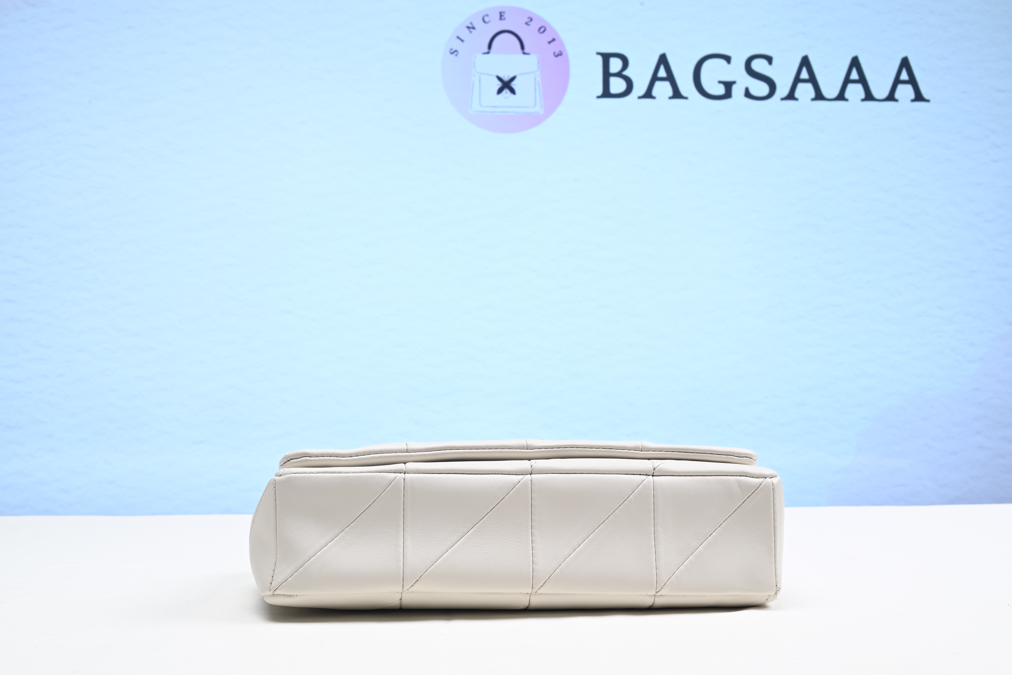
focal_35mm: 42
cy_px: 338
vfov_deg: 31.9
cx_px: 506
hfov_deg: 46.4
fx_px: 1181
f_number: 16
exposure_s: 1/2
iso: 100
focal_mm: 42
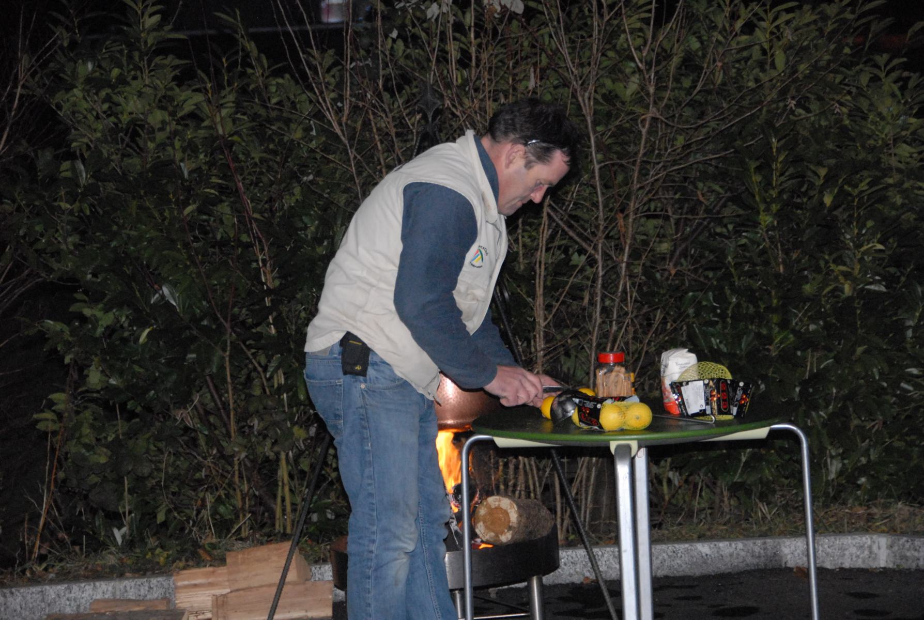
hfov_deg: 15.2
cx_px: 462
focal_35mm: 135
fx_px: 3472
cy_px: 310
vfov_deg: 10.2
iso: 1600
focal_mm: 90
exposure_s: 1/60
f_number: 5.3
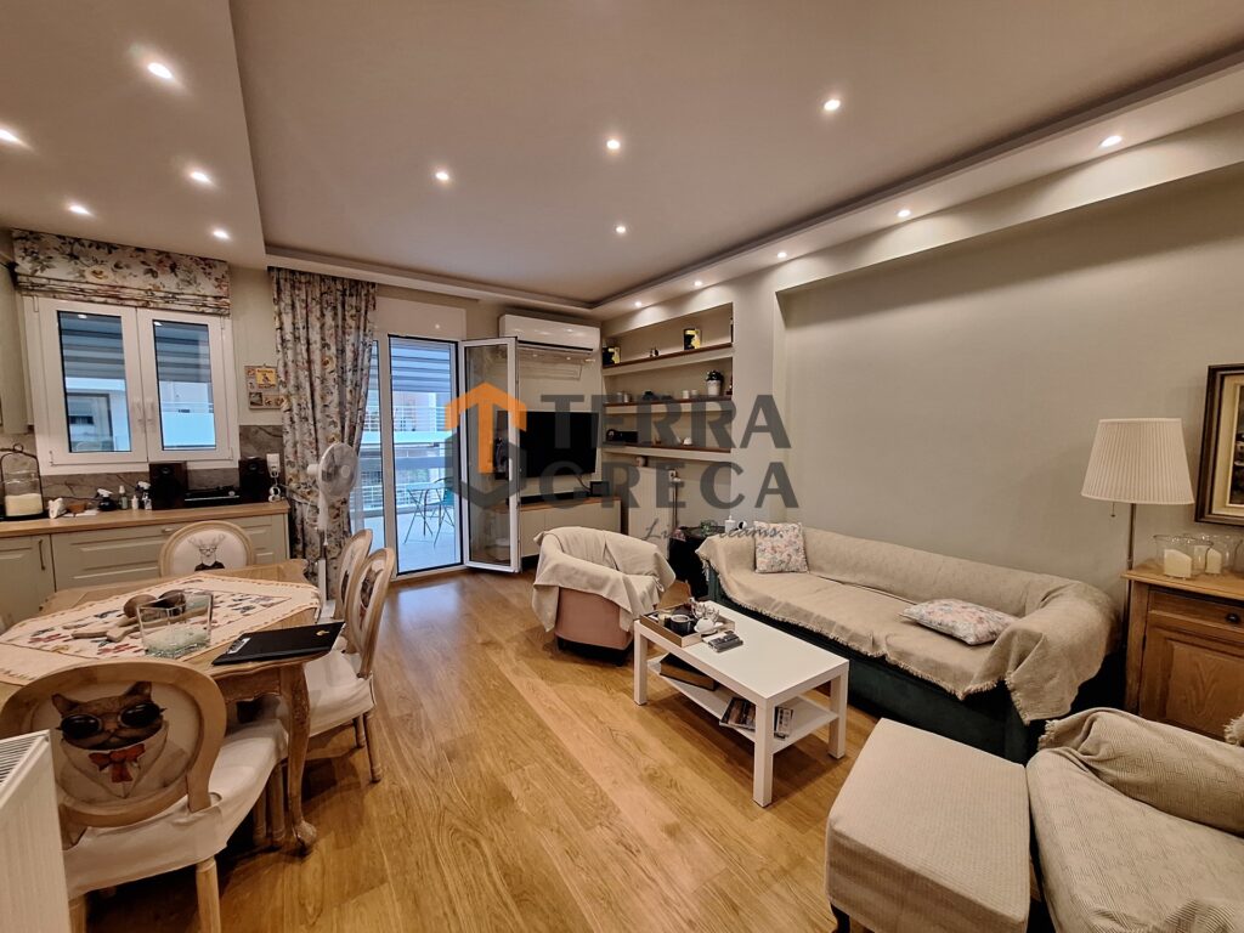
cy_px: 466
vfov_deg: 89.9
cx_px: 622
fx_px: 467
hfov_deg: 106.2
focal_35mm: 13
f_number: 2.2
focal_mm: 1.74
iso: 200
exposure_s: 1/50
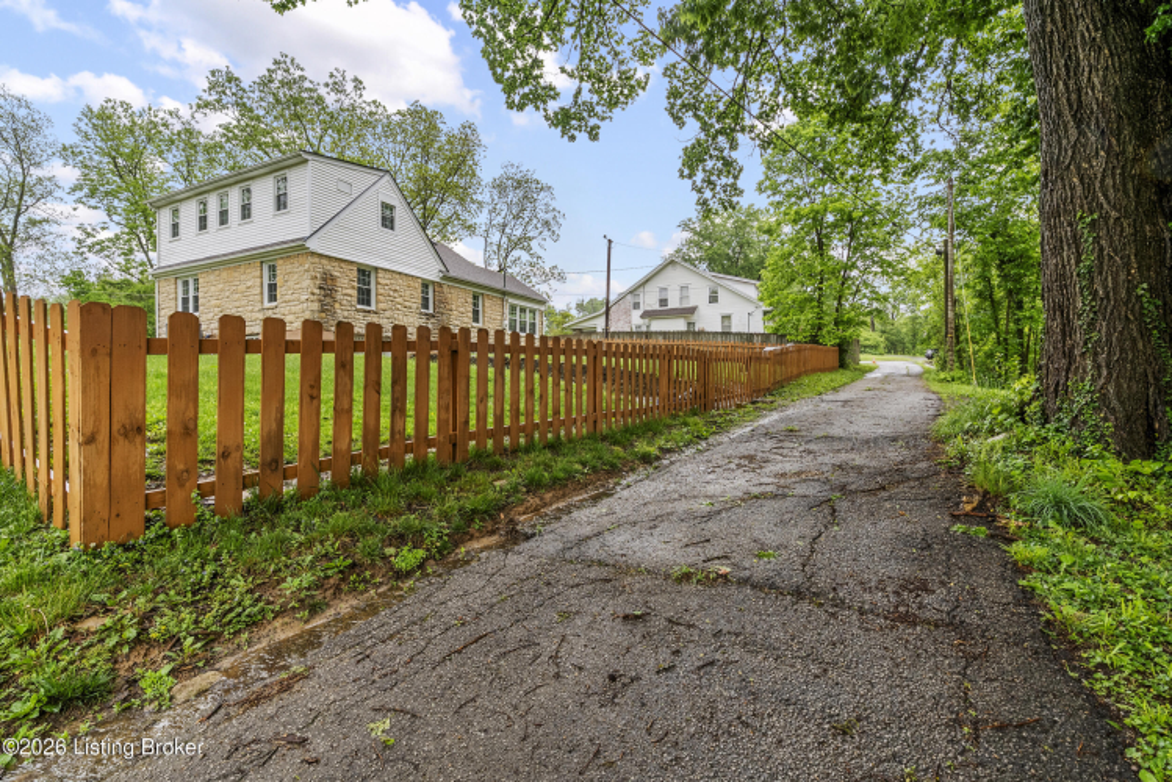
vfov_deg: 73.8
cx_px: 586
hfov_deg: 96.7
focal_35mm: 16
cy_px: 391
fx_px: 521
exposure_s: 1/100
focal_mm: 16
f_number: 11
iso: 400
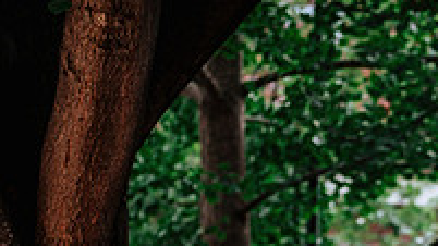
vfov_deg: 5.3
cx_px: 475
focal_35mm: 227
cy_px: 369
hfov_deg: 9.4
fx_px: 2636
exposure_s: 1/200
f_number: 2.8
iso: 400
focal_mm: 50
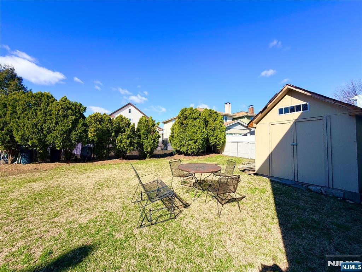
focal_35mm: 14
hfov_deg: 102.1
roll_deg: +1.0
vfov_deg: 85.7
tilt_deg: +3.9
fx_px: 146
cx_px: 181
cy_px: 136
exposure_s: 1/770
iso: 32
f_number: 2.2
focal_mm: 2.22
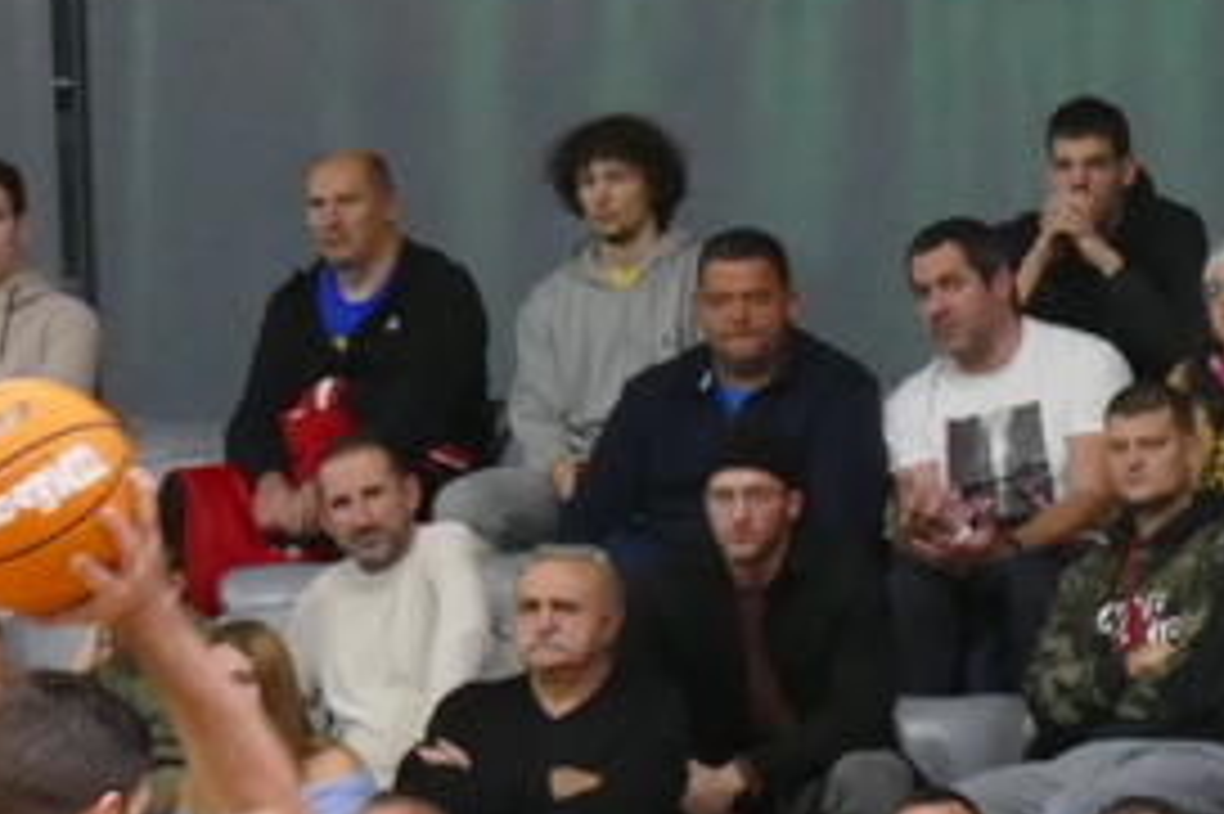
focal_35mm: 398
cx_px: 104
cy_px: 1480
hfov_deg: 5.2
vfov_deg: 3.4
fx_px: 13523
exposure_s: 1/80
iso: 1000
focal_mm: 28.89
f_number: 3.7
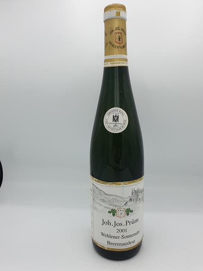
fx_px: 203
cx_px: 102
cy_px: 136
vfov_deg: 67.3
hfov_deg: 53.1
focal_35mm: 26
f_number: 2.4
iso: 50
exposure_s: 1/661
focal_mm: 4.3
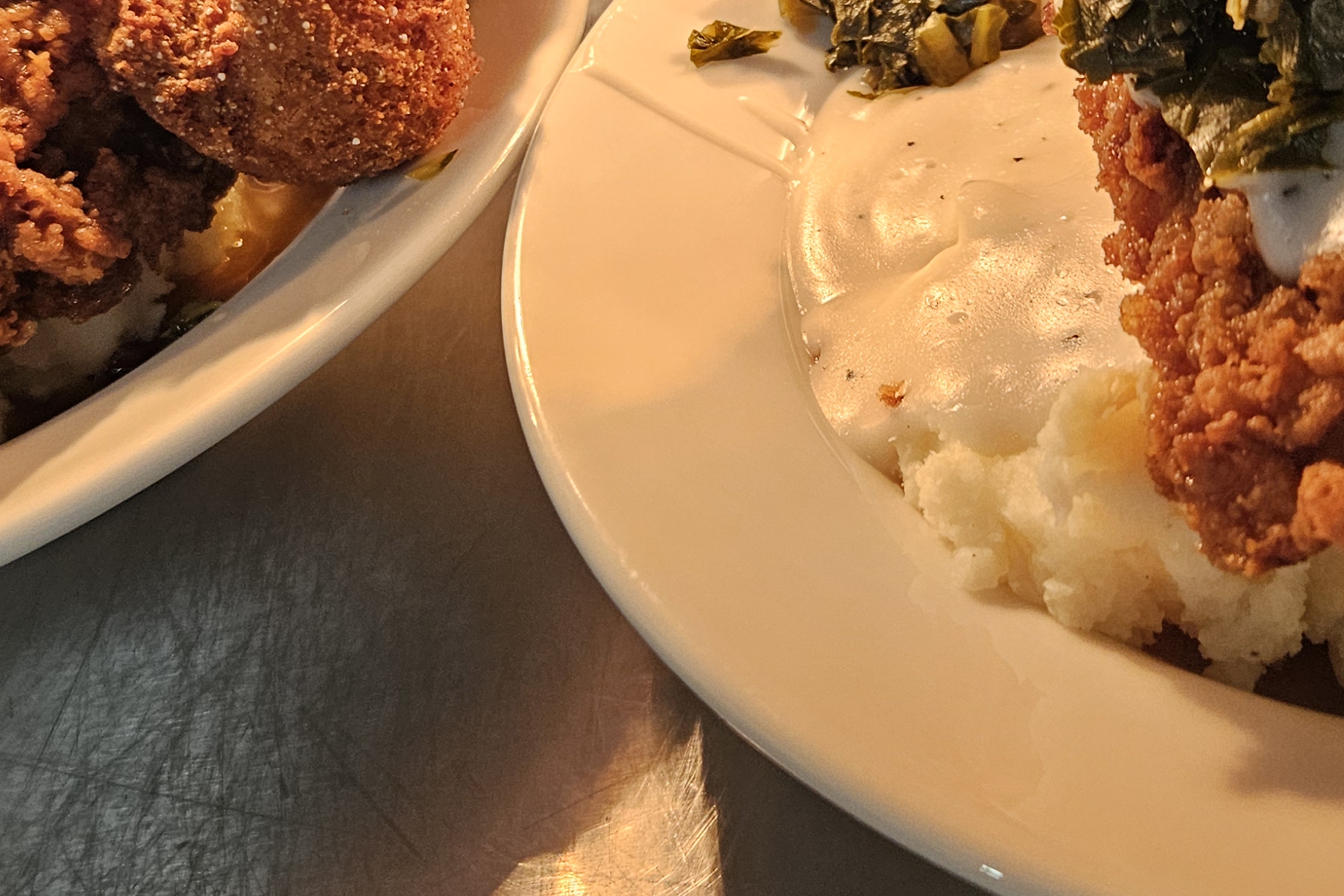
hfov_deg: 38.2
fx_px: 1941
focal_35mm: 52
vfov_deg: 25.4
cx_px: 681
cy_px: 150
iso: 320
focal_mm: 5.4
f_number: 1.8
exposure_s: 1/120
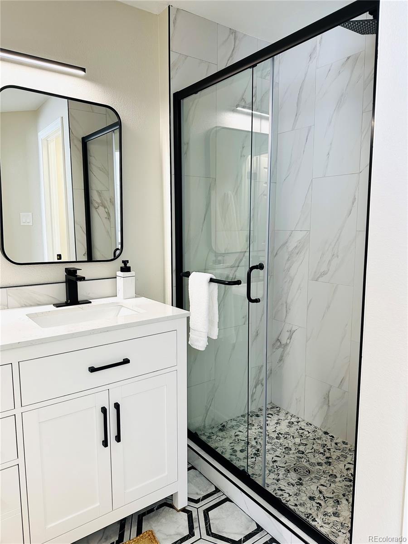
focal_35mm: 24
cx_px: 204
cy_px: 272
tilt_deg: -7.5
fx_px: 377
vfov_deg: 71.6
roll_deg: +0.9
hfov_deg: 56.8
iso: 200
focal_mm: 6.86
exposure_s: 1/131
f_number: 1.78
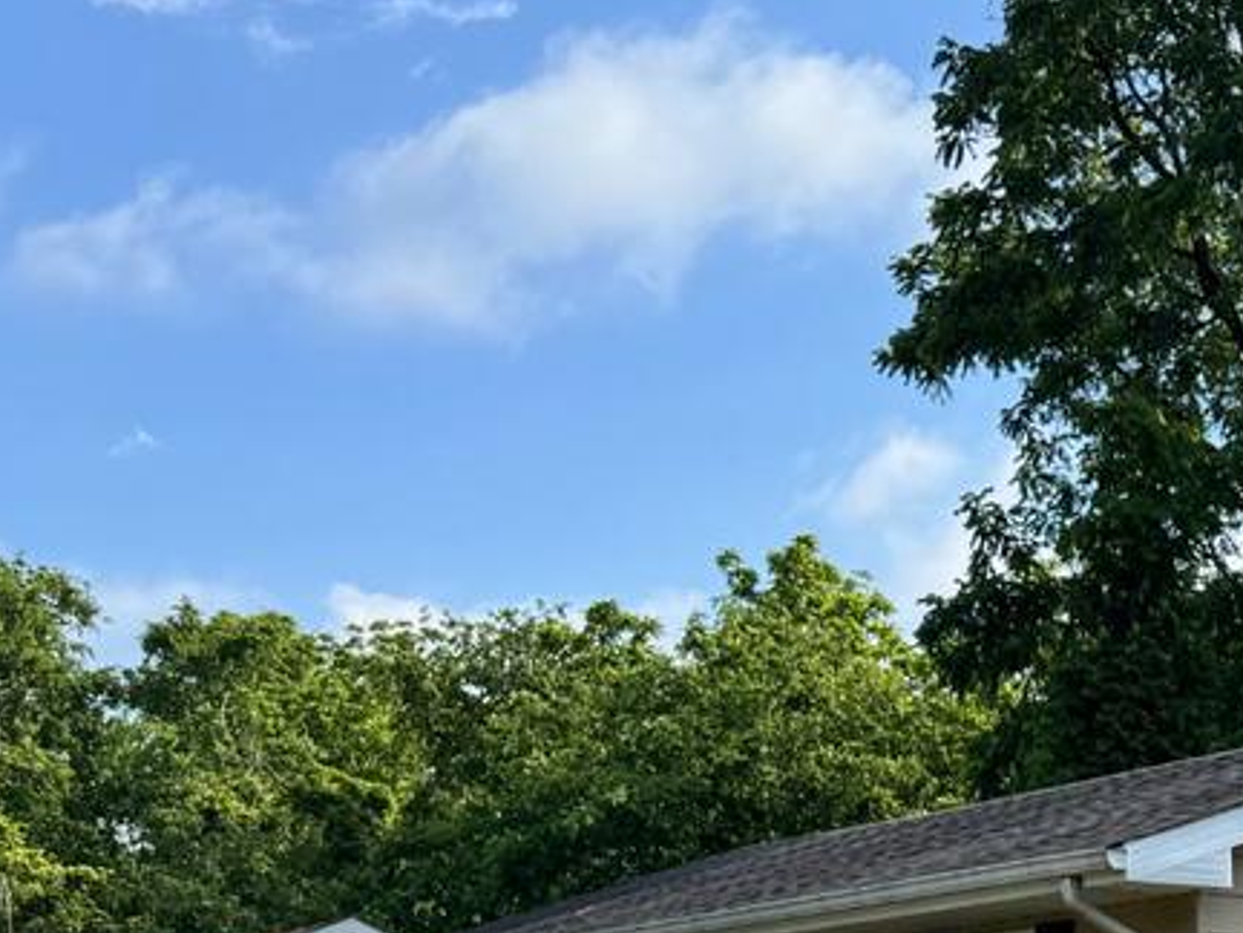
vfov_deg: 16.9
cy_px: 1365
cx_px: 1649
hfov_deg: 21.8
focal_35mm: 80
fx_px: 2873
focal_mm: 6.76
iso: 80
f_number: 1.78
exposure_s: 1/2331
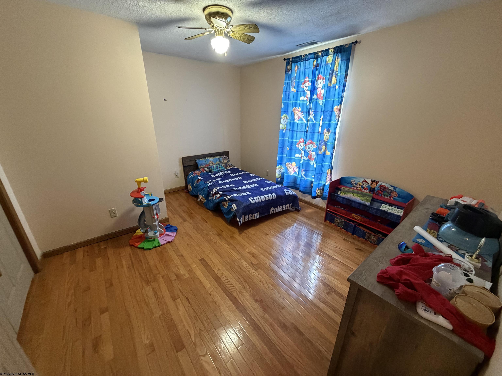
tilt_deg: -21.3
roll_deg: -1.0
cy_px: 188
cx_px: 251
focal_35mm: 14
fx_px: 203
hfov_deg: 102.1
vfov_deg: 85.7
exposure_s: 1/60
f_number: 2.2
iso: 640
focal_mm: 2.22
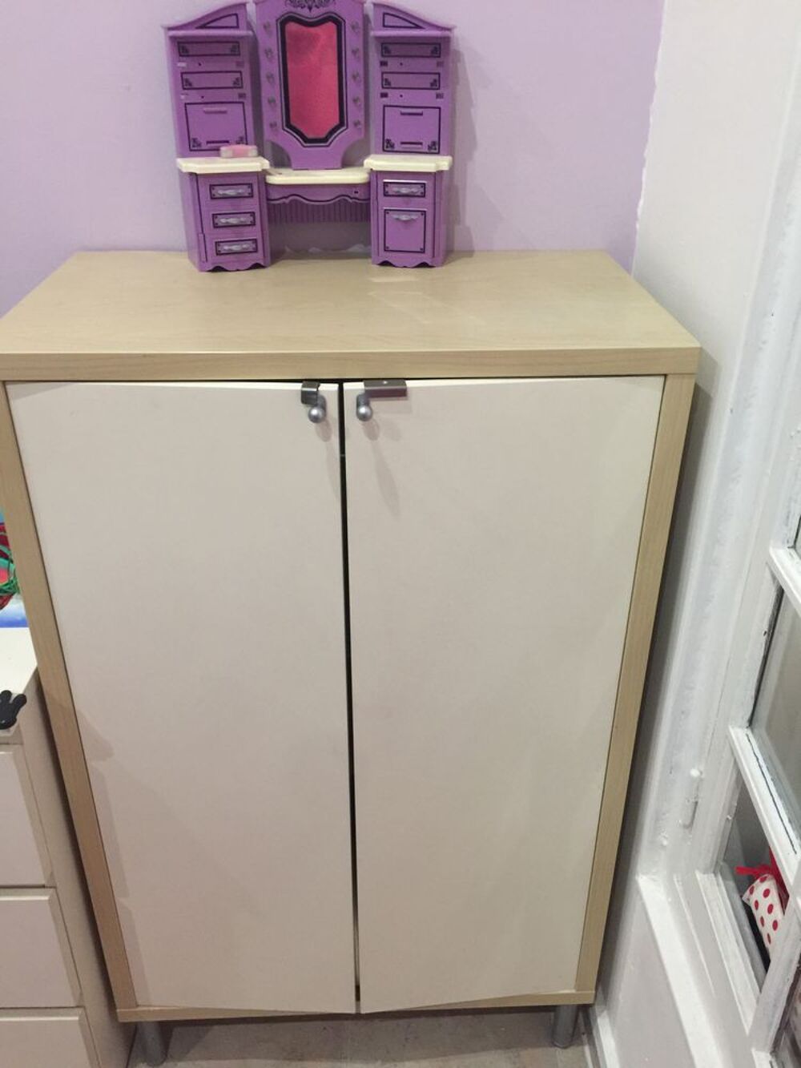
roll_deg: -0.7
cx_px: 400
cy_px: 534
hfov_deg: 48.2
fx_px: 895
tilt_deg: -28.8
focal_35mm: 29
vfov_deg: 61.7
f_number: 2.2
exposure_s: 1/10
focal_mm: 4.15
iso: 100
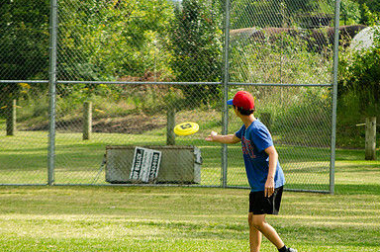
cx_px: 225
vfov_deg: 3.5
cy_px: 139
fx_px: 4185
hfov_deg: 5.2
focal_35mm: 397
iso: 200
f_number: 6.3
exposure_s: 1/640
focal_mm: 160
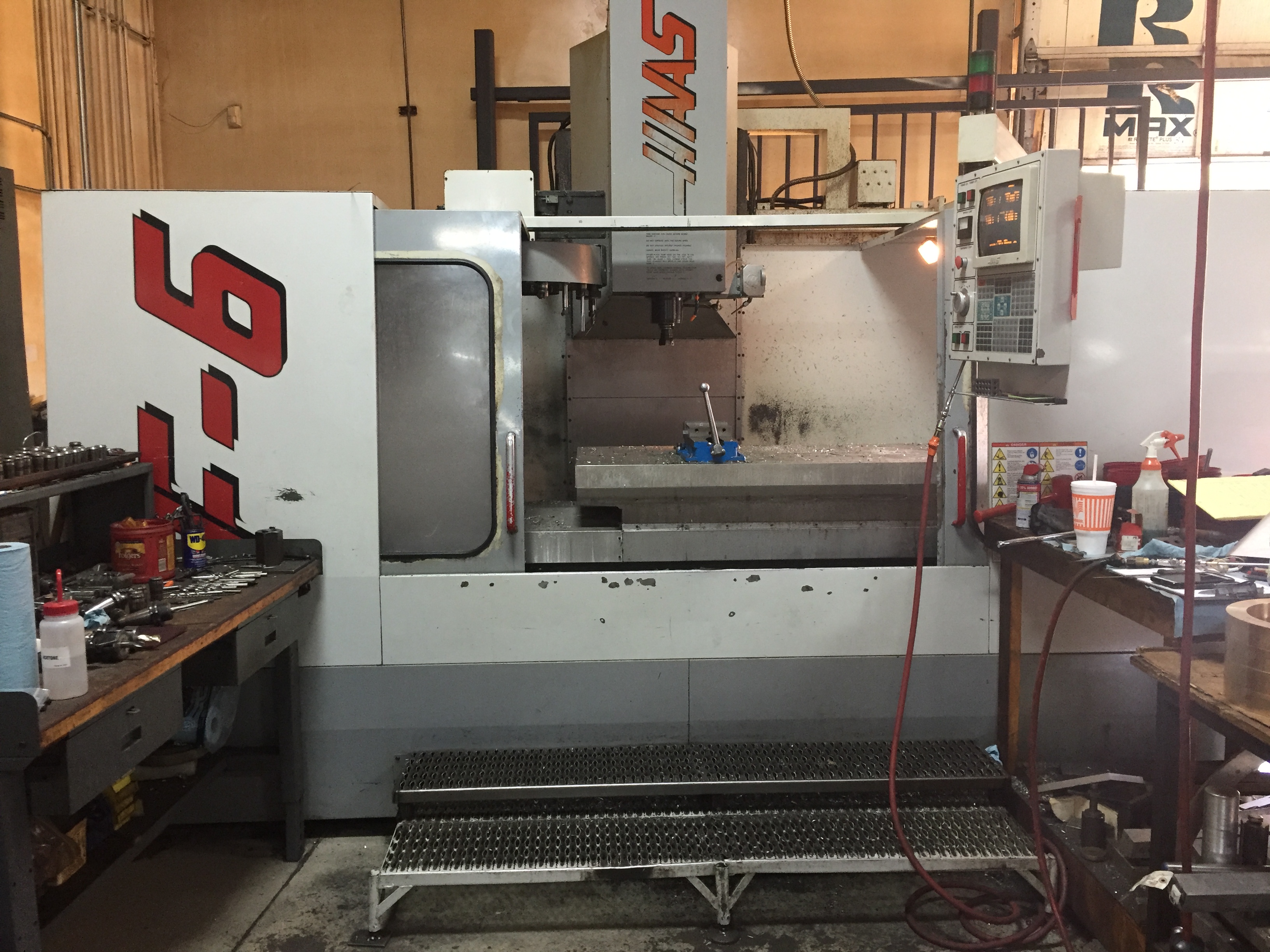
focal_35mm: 29
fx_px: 1064
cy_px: 476
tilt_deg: -6.7
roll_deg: +0.4
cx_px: 635
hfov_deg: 61.7
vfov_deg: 48.2
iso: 160
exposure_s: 1/30
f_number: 2.2
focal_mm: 4.15
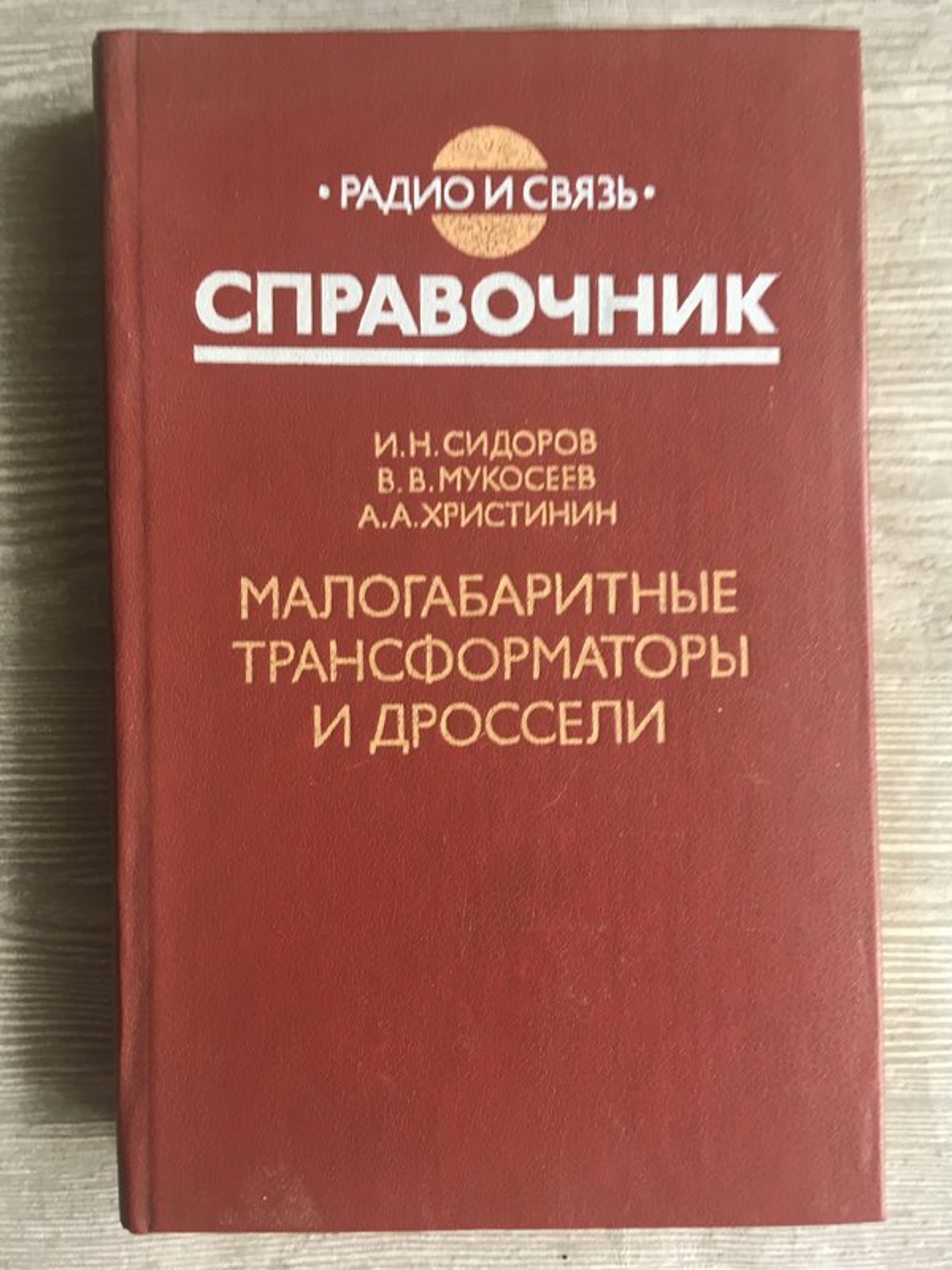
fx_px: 1063
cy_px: 635
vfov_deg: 61.7
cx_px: 476
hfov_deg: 48.2
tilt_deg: -88.1
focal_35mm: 29
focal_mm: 4.15
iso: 64
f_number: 2.2
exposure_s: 1/33
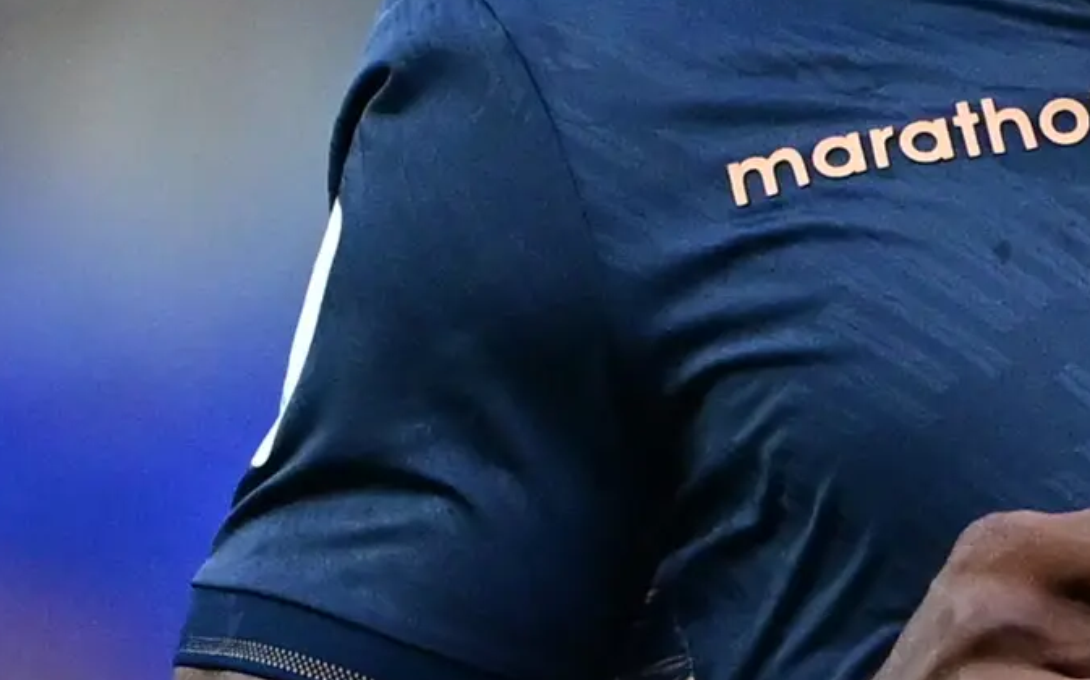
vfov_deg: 0.6
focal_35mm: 2036
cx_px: 1735
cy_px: -70
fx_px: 60456
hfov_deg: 1.0
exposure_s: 1/3200
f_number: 2.8
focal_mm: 400
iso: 2000
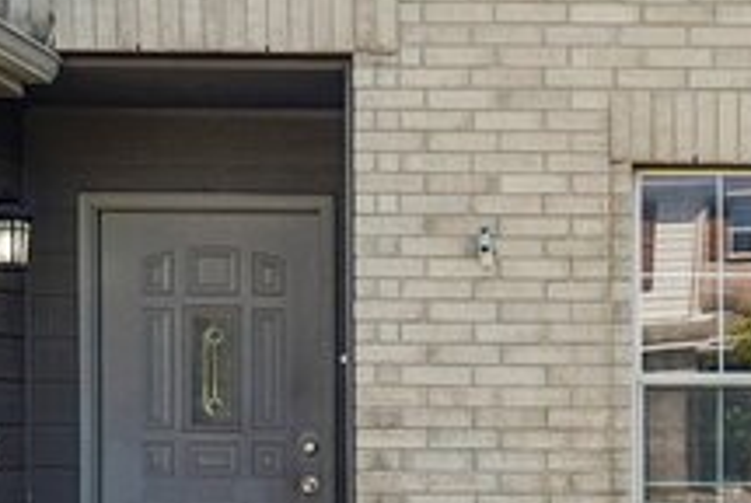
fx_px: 2172
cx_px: 706
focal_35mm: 104
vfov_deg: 13.1
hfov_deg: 19.2
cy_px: 438
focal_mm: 35
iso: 200
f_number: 8
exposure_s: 1/100
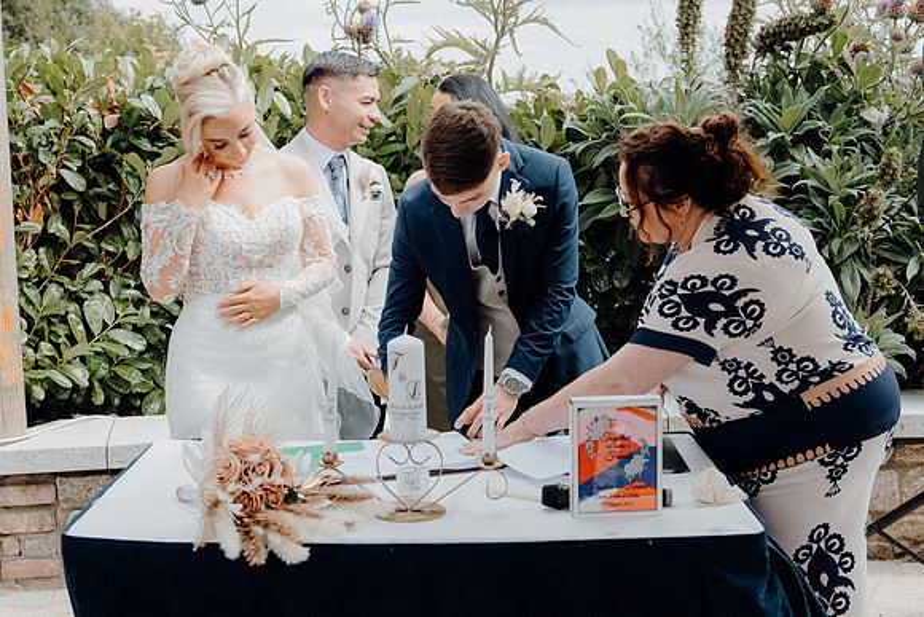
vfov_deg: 26.5
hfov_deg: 38.9
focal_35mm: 51
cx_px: 462
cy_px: 308
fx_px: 1309
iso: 125
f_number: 3.5
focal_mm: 34
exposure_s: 1/400
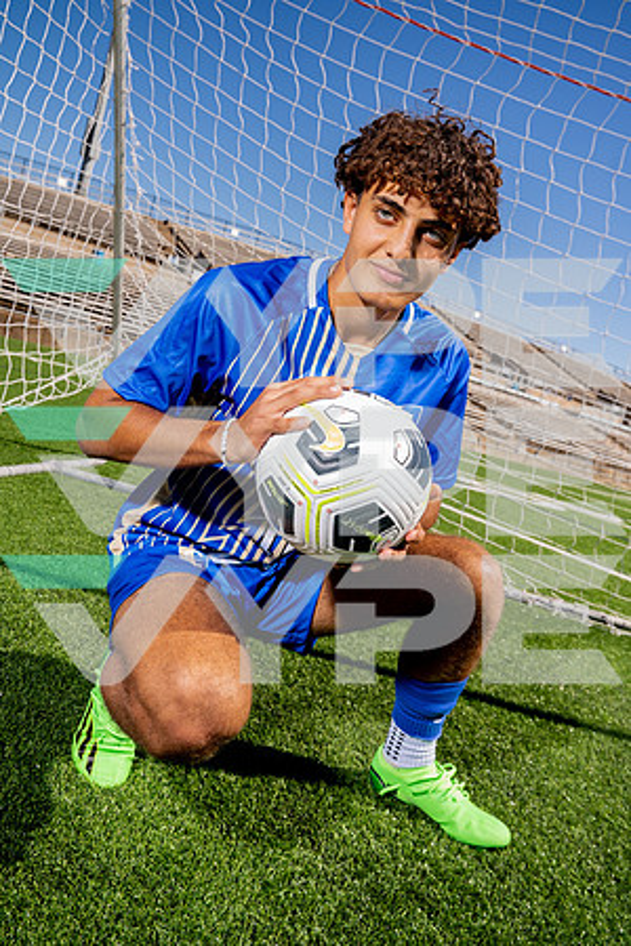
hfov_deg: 45.0
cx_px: 316
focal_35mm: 29
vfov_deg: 63.7
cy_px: 473
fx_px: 762
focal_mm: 29
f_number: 8
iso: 100
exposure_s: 1/250
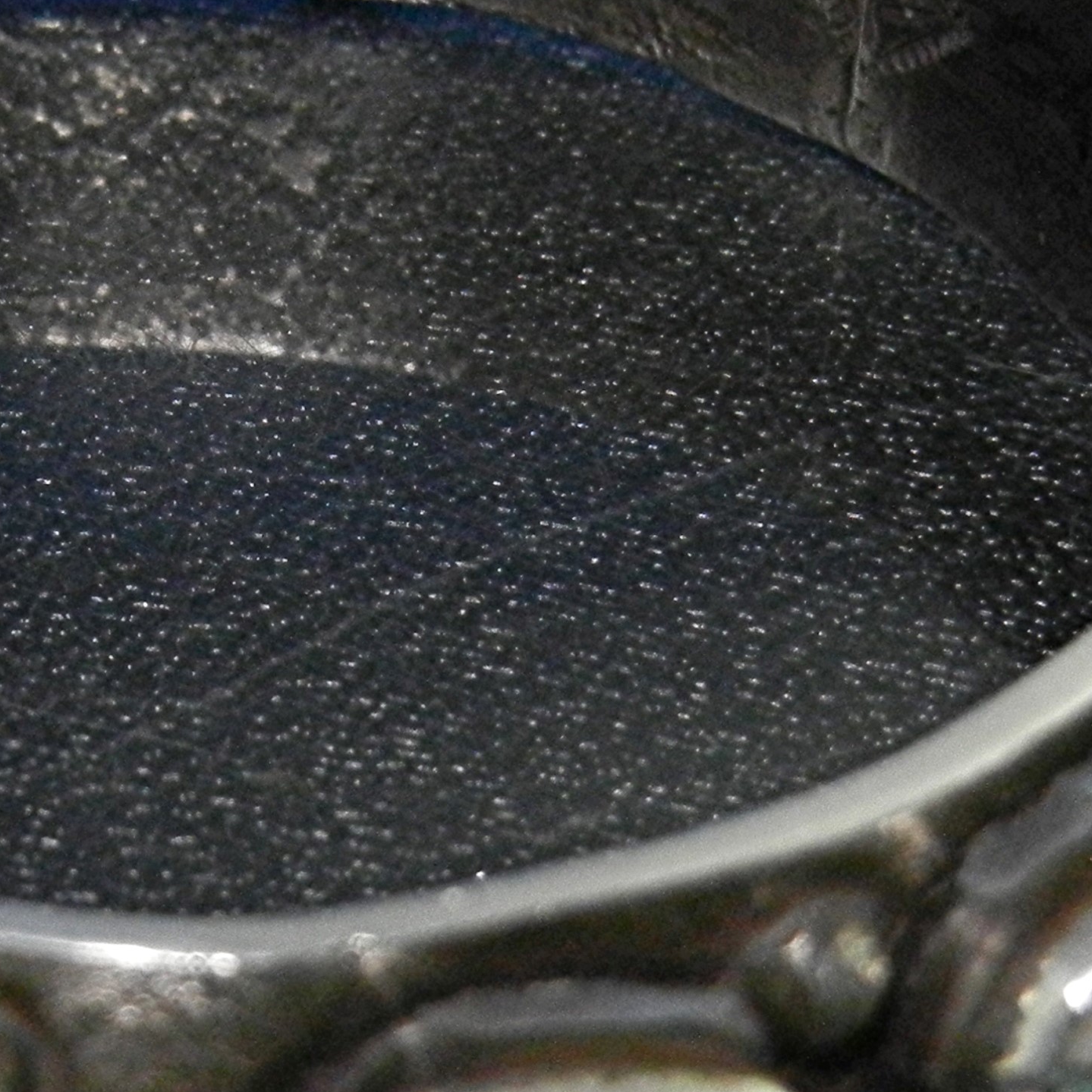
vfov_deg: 12.0
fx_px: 5175
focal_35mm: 145
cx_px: 131
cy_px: 517
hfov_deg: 12.0
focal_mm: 10.6
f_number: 8
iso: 800
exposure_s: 1/30
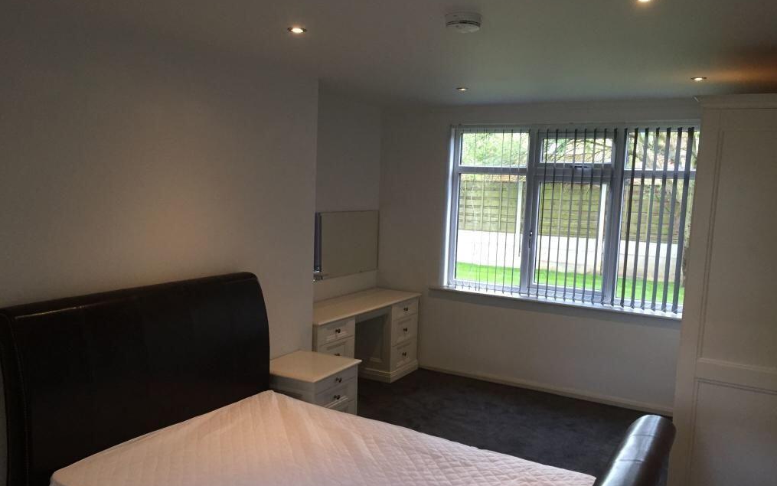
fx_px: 657
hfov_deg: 61.2
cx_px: 391
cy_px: 260
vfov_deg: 40.6
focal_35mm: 31
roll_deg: -2.0
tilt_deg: -7.4
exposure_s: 1/30
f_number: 2.2
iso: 50
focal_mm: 4.15
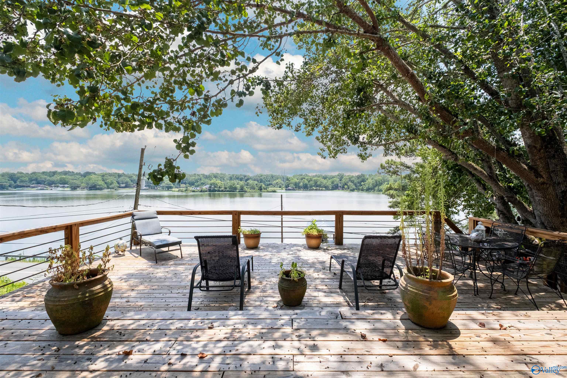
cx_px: 284
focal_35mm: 15
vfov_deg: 77.3
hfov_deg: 100.4
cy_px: 189
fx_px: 236
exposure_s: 1/100
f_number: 7.1
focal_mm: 10
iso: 640
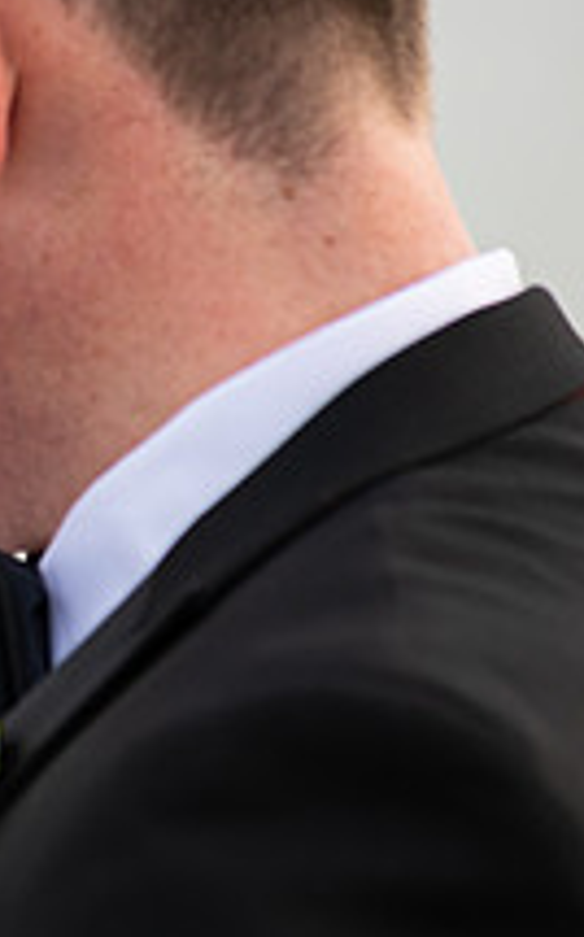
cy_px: 482
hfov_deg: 3.5
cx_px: -558
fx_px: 9467
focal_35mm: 371
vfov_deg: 5.7
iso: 80
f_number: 3.5
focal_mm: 135
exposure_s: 1/200
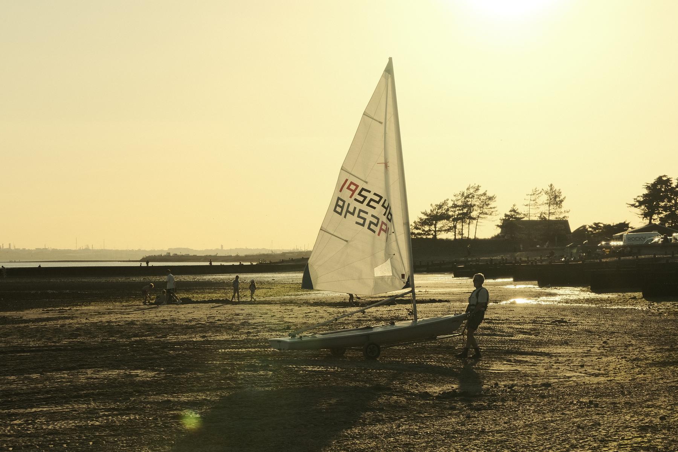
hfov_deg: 17.1
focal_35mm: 120
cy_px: 226
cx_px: 339
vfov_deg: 11.4
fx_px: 2260
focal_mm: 80
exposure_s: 1/750
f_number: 11
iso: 640
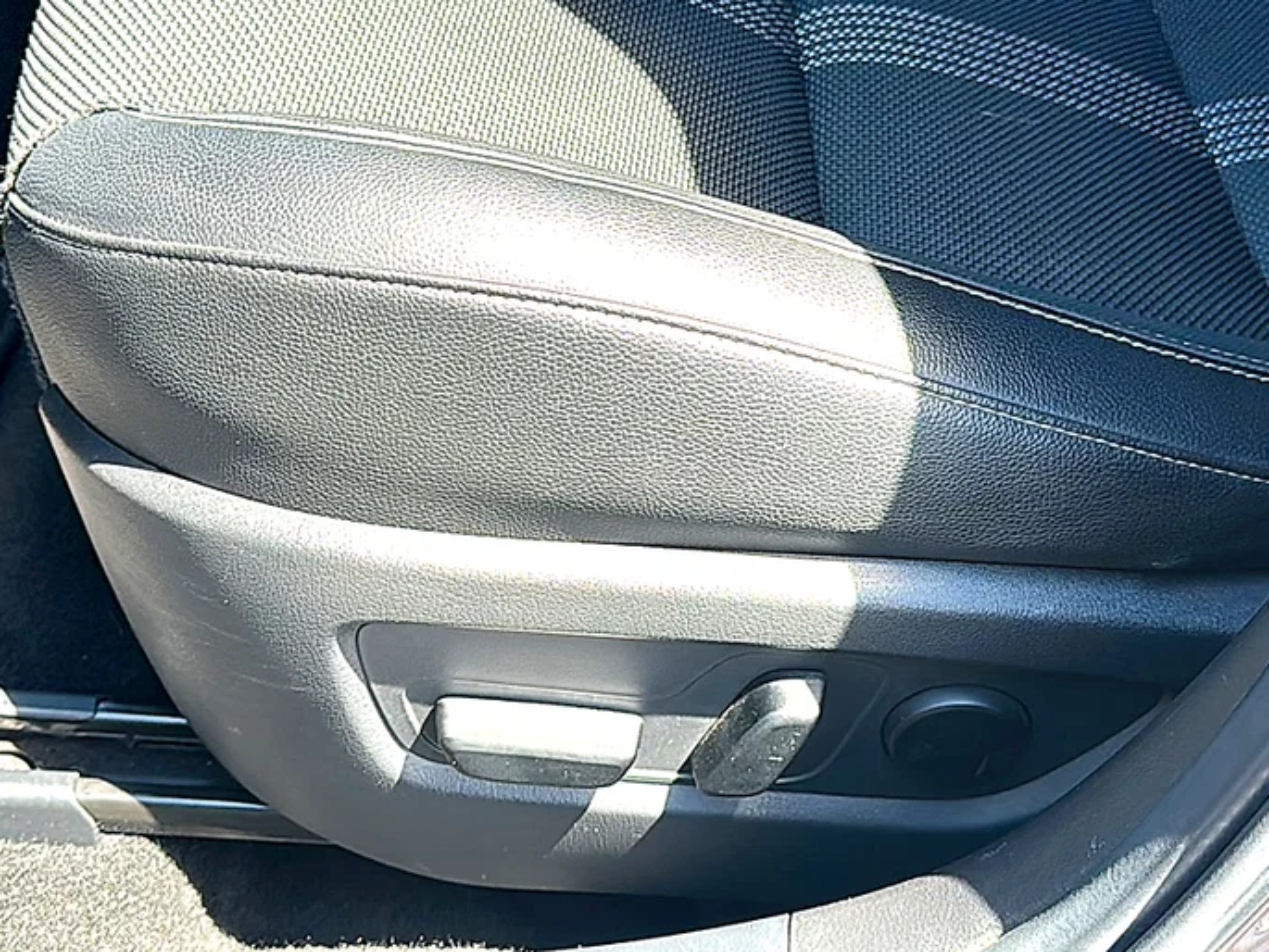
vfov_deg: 31.5
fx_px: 1687
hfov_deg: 41.2
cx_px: 637
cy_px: 471
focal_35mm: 46
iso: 80
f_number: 1.78
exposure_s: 1/281
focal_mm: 6.86
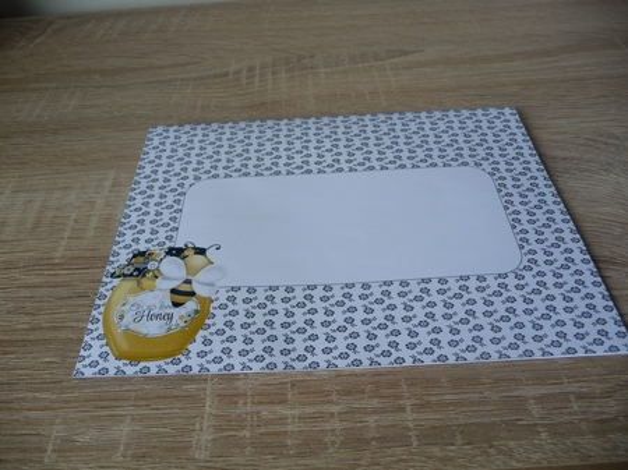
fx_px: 508
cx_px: 314
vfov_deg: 49.7
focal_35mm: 28
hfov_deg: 63.5
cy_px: 235
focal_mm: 4.7
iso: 100
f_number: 3.3
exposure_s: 1/40
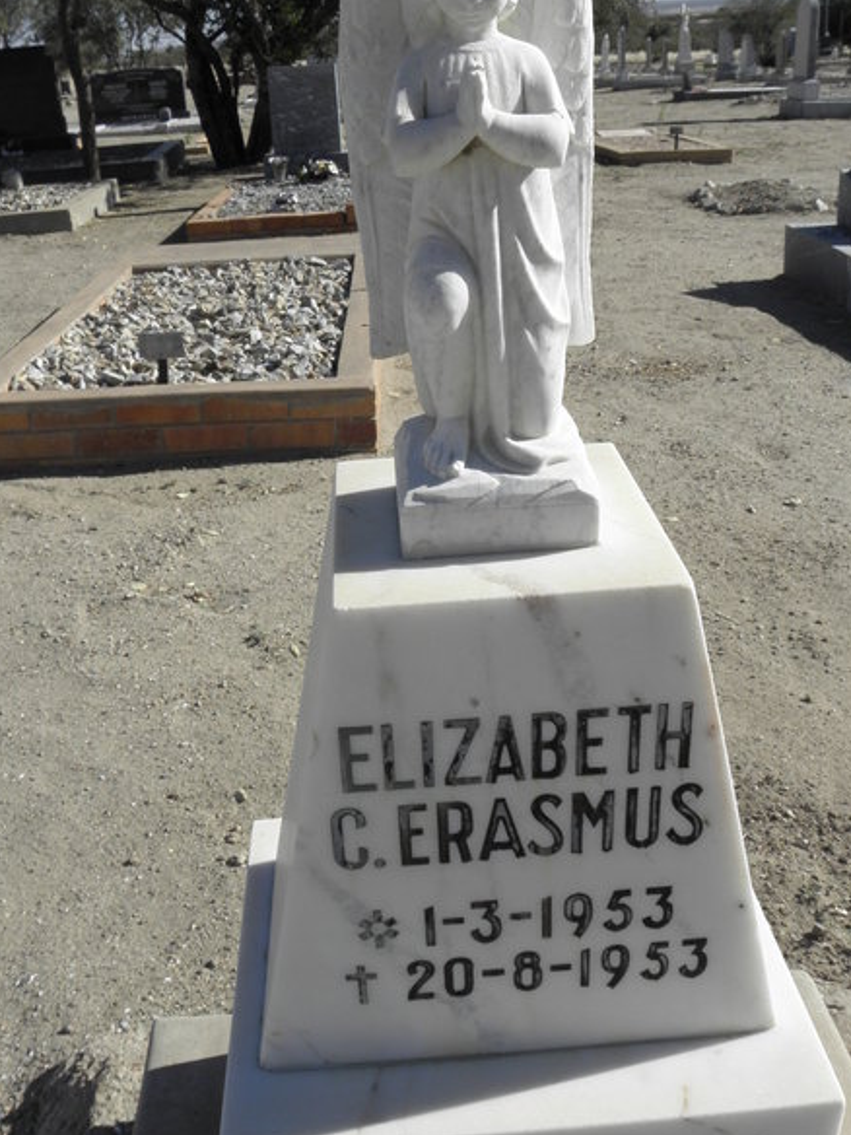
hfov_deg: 38.7
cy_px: 554
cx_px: 404
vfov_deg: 50.1
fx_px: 1213
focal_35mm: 37
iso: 64
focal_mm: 4.83
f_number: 5.6
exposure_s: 1/400
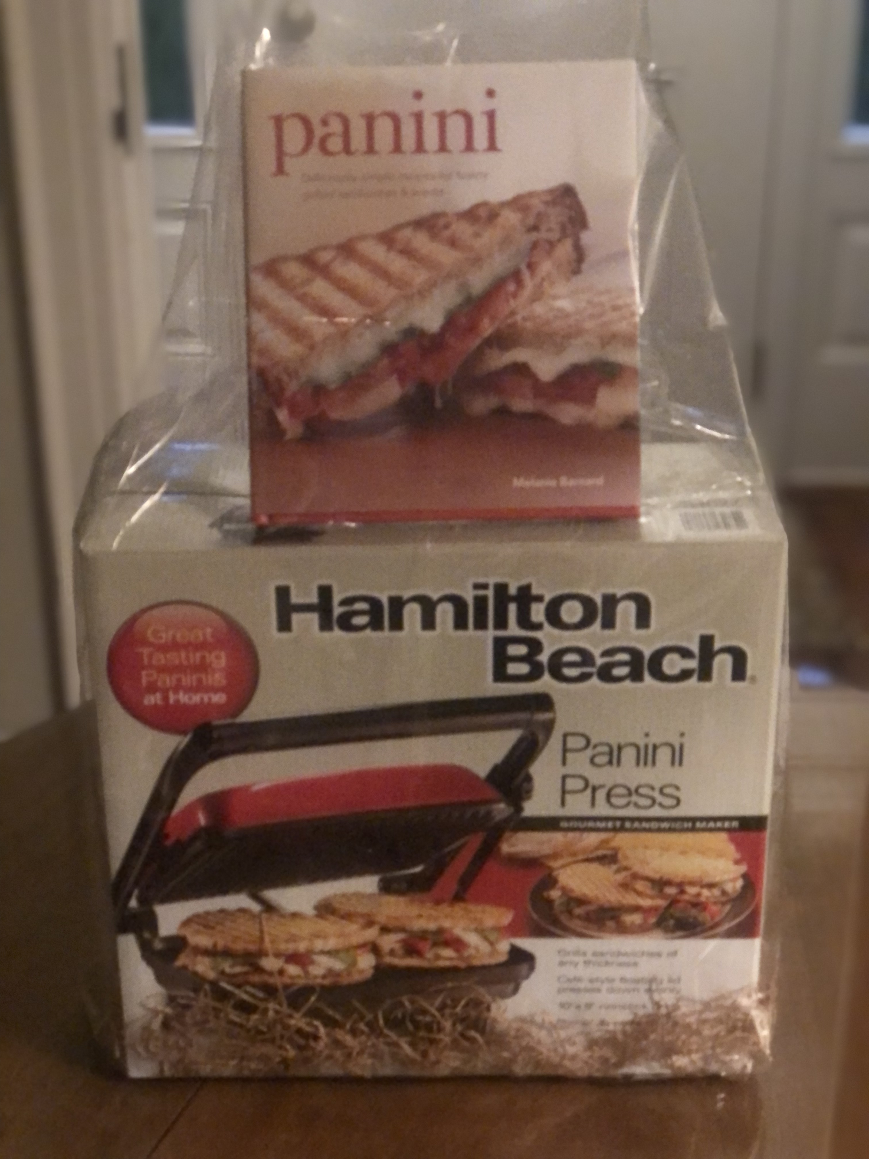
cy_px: 580
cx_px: 434
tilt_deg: -24.4
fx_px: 1908
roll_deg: -0.6
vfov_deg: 33.8
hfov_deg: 25.7
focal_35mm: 57
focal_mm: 6.6
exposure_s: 1/30
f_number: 2.8
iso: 1250
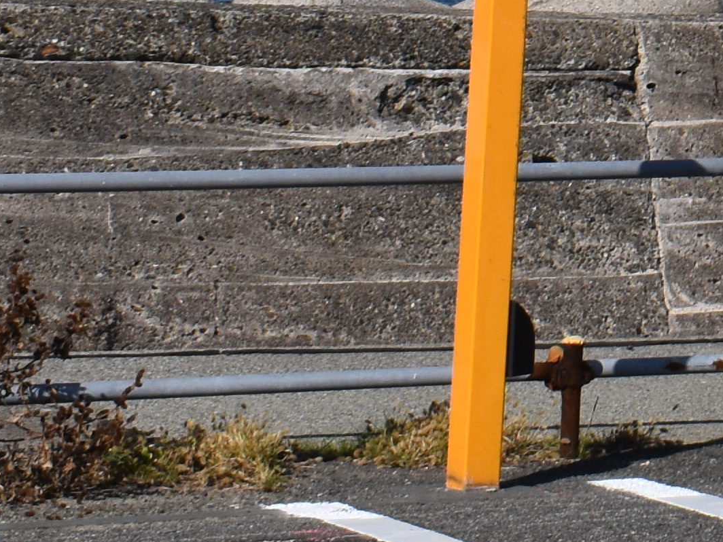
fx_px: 3739
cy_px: -480
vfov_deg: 8.0
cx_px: 1165
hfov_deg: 10.6
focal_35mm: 179
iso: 200
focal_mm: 22
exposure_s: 1/640
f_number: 13
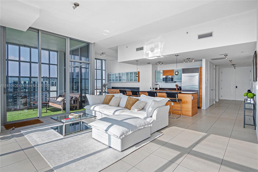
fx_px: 129
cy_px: 86
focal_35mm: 18
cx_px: 129
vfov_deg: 67.4
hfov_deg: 90.0
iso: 100
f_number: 5
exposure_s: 1/100
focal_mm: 9
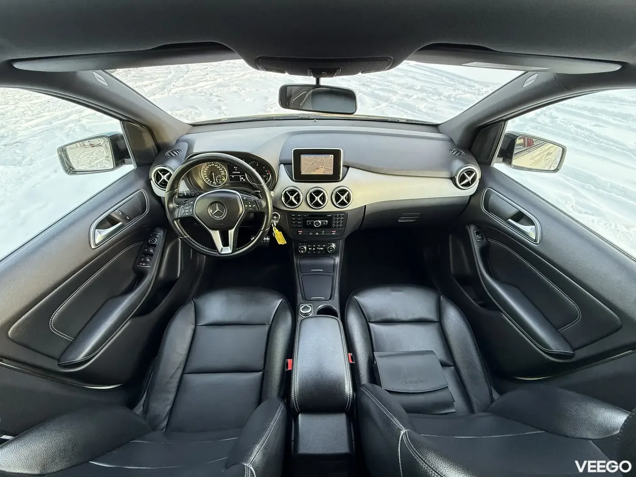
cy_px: 238
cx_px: 318
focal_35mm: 14
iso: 250
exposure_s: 1/99
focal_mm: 2.22
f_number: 2.2
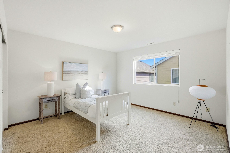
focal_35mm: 16
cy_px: 76
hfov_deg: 95.0
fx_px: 105
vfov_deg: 72.0
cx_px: 115
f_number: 9
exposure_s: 1/2500
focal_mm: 16.5
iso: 1600
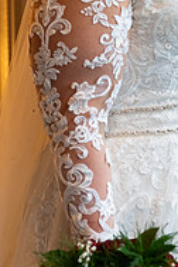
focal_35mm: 107
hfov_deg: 12.8
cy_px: 44
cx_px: 129
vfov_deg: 18.9
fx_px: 794
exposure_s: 1/160
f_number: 3.5
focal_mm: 45
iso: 800
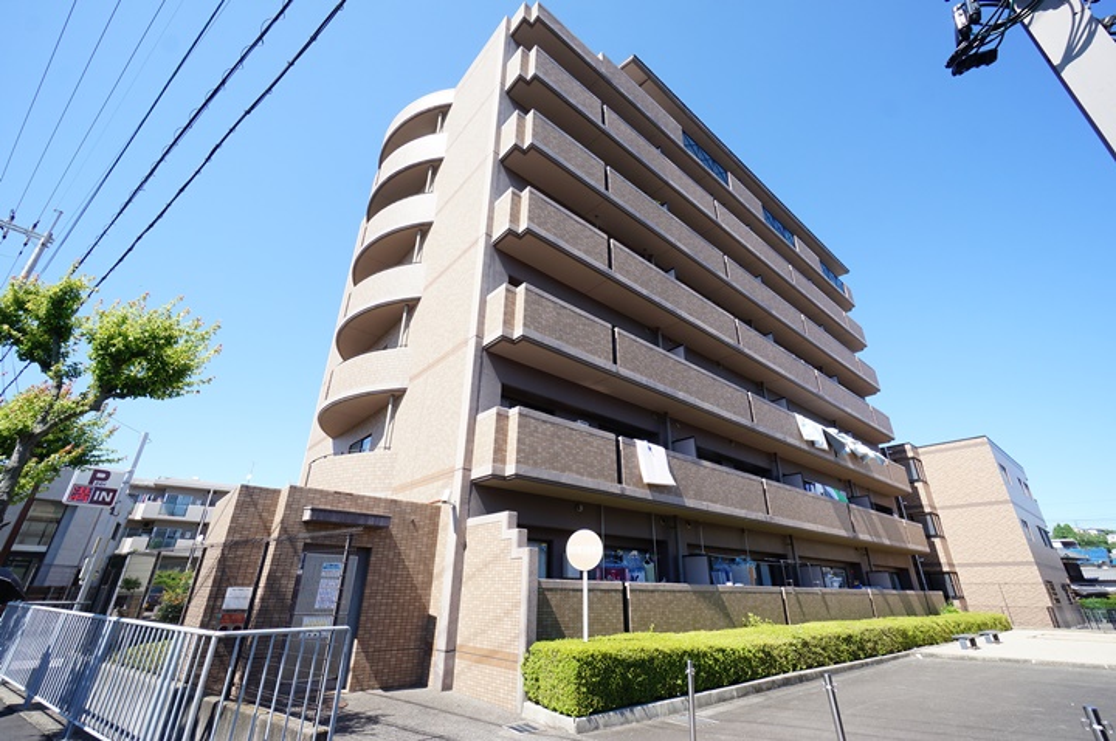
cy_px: 370
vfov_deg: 77.2
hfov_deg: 100.5
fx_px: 464
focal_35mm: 15
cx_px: 558
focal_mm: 10
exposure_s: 1/80
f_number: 9
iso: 100
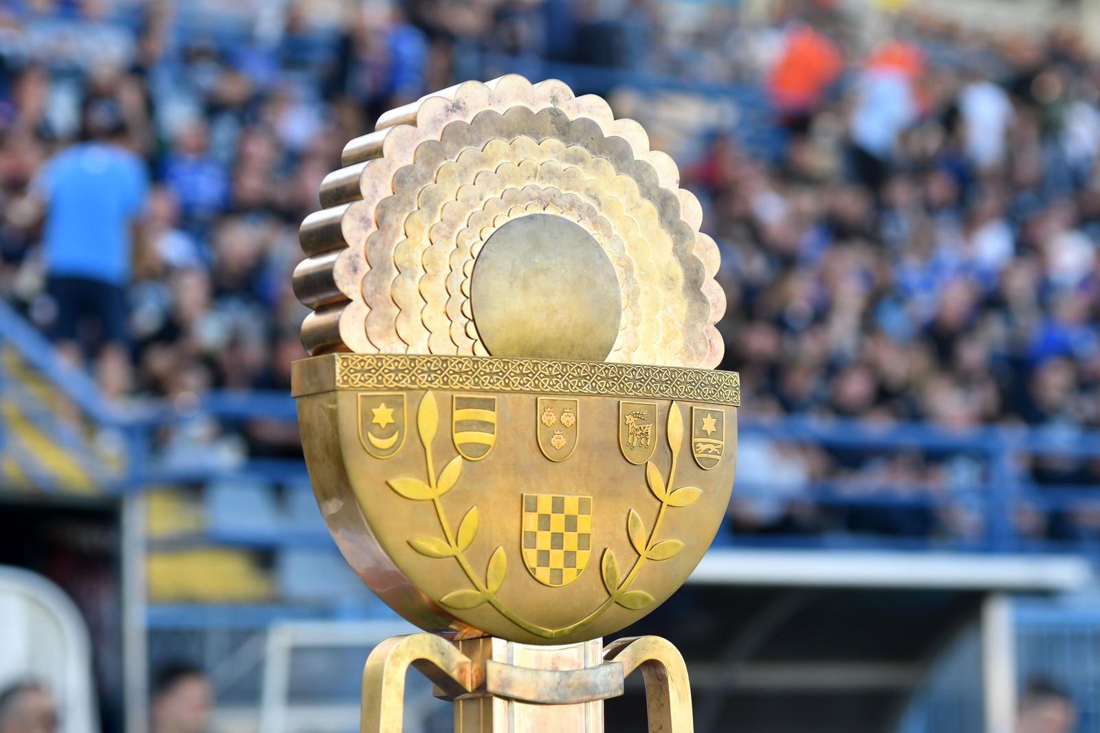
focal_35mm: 70
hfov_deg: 28.8
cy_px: 366
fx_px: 2139
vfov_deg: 19.5
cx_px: 550
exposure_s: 1/250
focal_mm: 70
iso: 100
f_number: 5
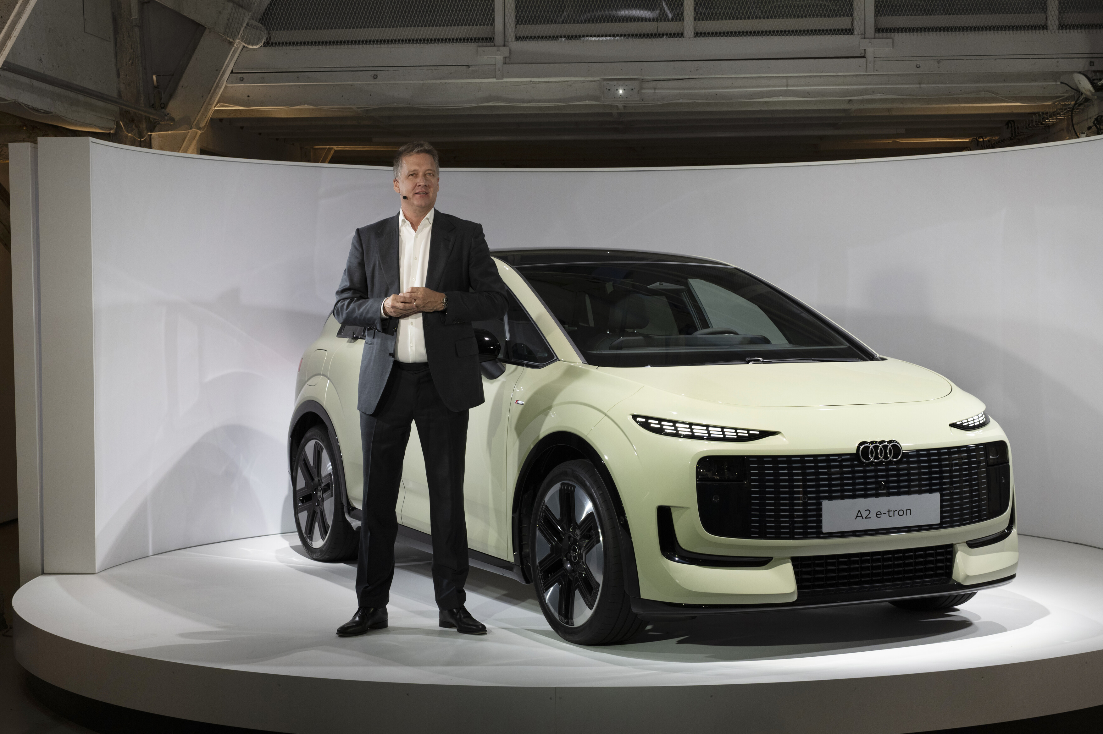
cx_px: 552
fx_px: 1868
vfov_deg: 22.2
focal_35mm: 61
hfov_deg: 32.9
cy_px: 367
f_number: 9
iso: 1600
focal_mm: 61
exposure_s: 1/125
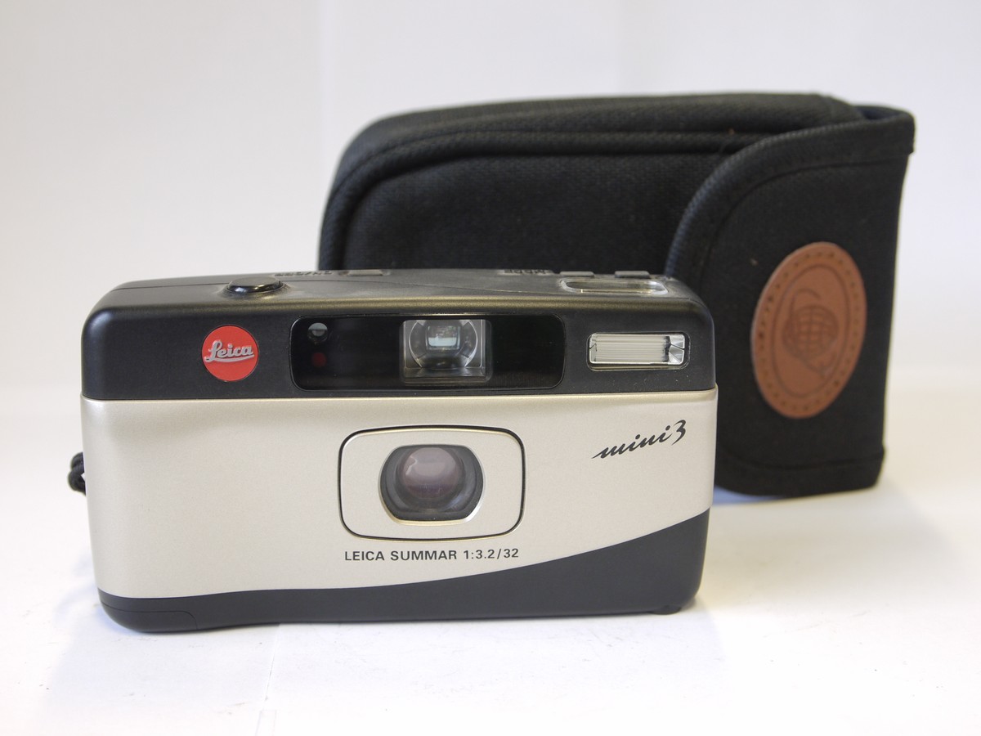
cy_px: 368
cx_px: 490
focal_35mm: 52
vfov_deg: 28.0
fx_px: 1474
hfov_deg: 36.8
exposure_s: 1/40
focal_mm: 26
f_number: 4.5
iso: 320
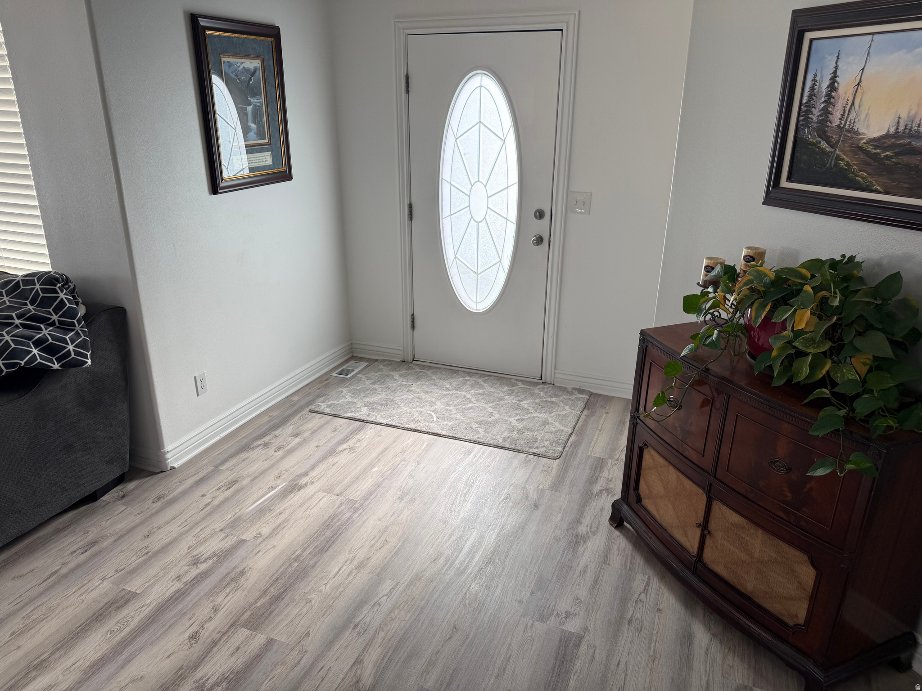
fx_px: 639
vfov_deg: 56.8
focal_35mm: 24
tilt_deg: -19.9
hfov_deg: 71.6
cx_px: 461
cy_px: 346
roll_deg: -0.6
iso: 80
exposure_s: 1/433
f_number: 1.78
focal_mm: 6.76
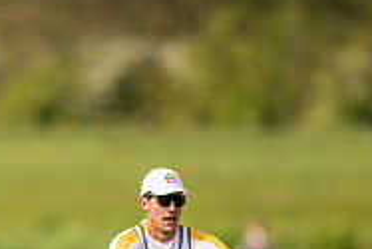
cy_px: 262
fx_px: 19234
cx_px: 76
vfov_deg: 0.7
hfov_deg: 1.1
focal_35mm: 1860
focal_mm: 600
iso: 280
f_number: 4
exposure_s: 1/2500
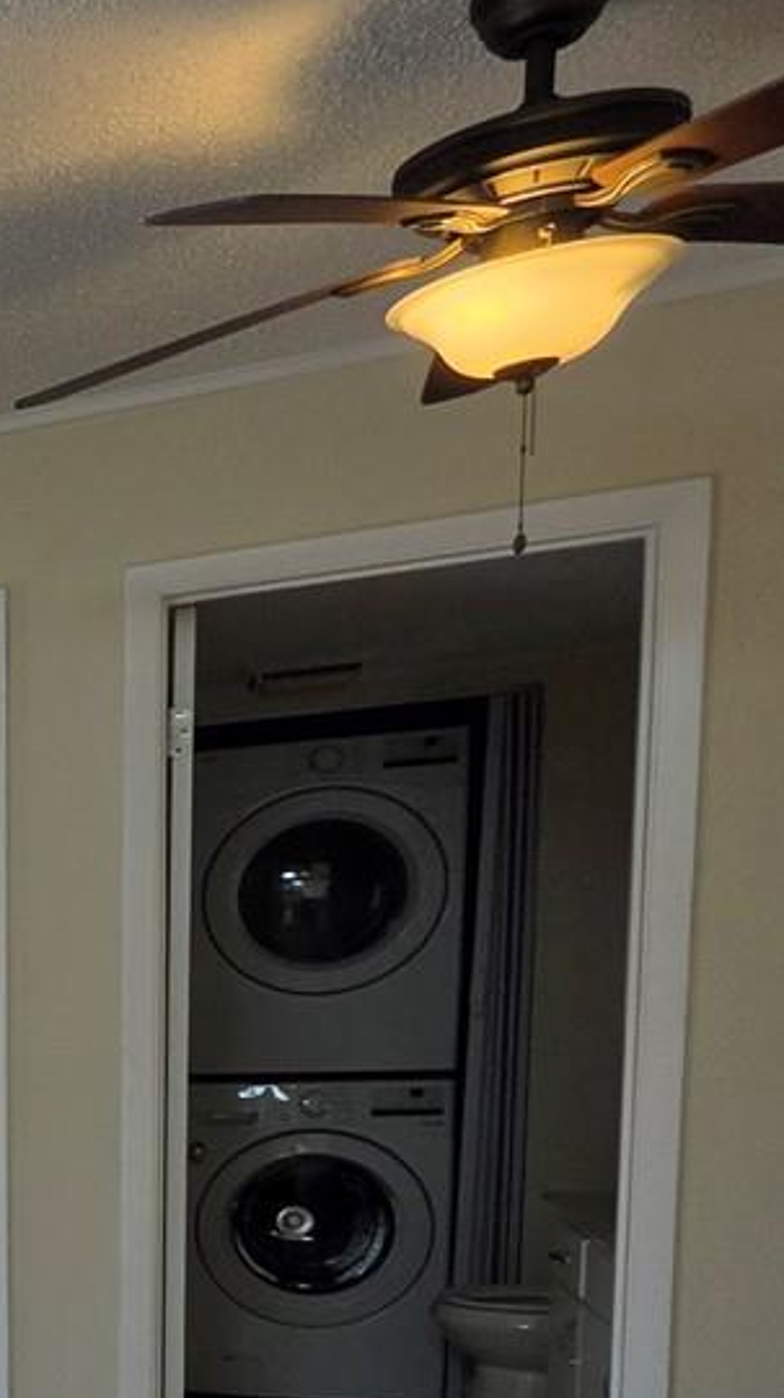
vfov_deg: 45.4
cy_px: 1160
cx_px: -776
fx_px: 1555
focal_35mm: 42
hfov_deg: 18.6
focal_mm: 2.2
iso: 50
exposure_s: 1/120
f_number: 1.9
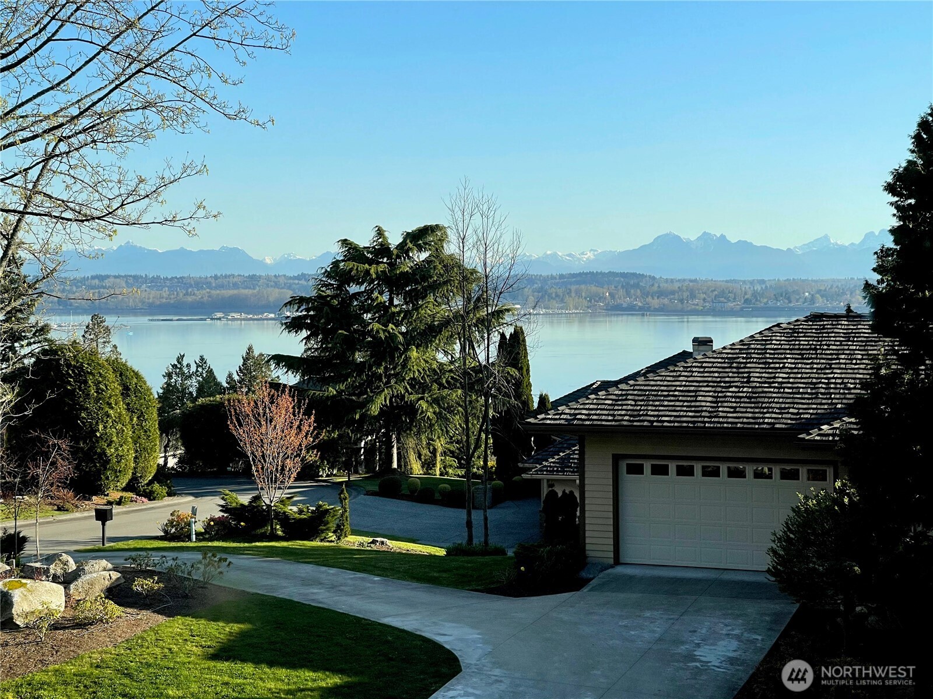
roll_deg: +0.9
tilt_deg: -2.1
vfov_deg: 22.9
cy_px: 350
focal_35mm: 64
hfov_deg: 30.3
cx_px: 466
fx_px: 1725
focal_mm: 7.5
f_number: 2.2
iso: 20
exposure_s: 1/889
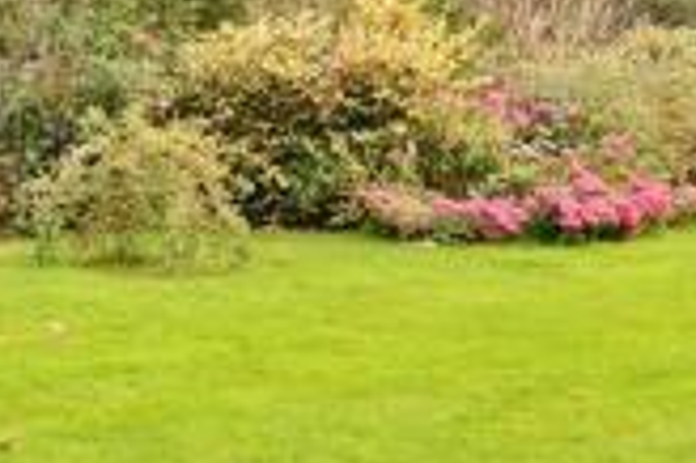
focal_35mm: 102
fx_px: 1970
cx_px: -76
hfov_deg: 19.2
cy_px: 136
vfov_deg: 13.4
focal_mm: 17
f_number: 13
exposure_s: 1/40
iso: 400
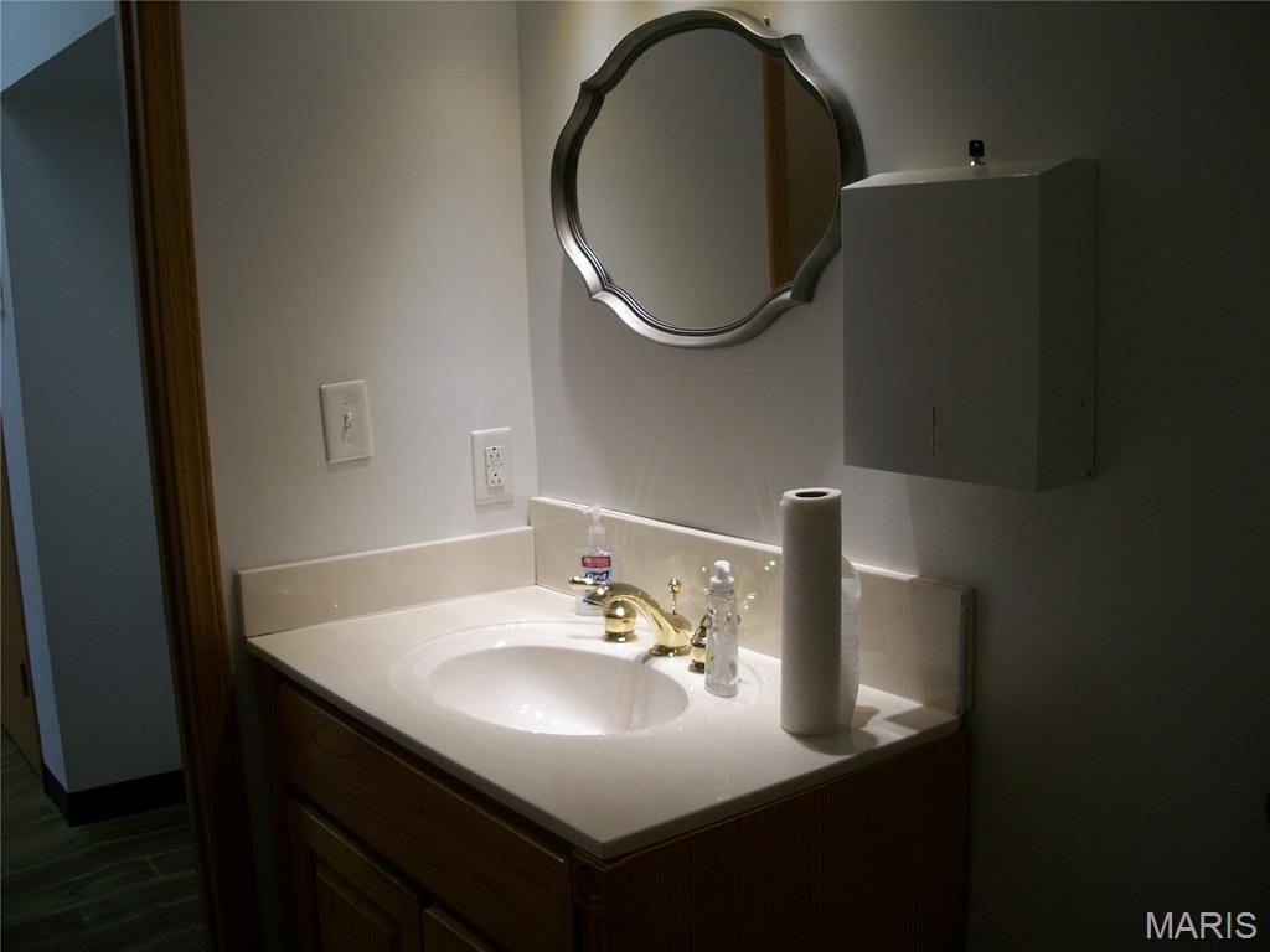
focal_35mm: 35
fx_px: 1284
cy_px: 476
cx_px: 635
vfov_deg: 40.7
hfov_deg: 52.6
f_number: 3.1
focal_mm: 6.3
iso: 80
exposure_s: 1/60
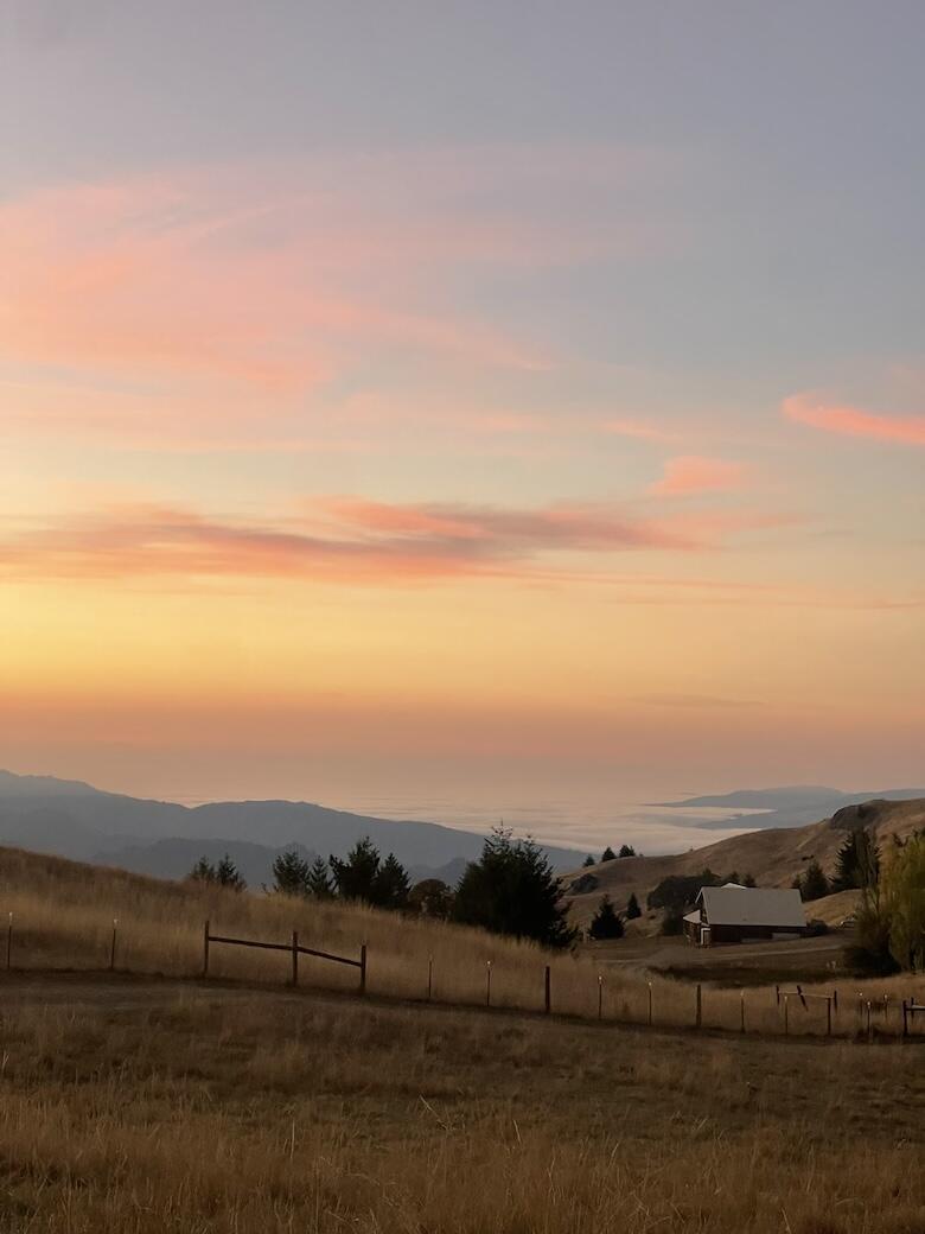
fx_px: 2280
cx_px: 462
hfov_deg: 22.9
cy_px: 617
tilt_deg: +4.9
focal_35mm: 64
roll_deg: -2.1
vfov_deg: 30.3
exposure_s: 1/99
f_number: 2.2
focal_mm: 7.5
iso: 160
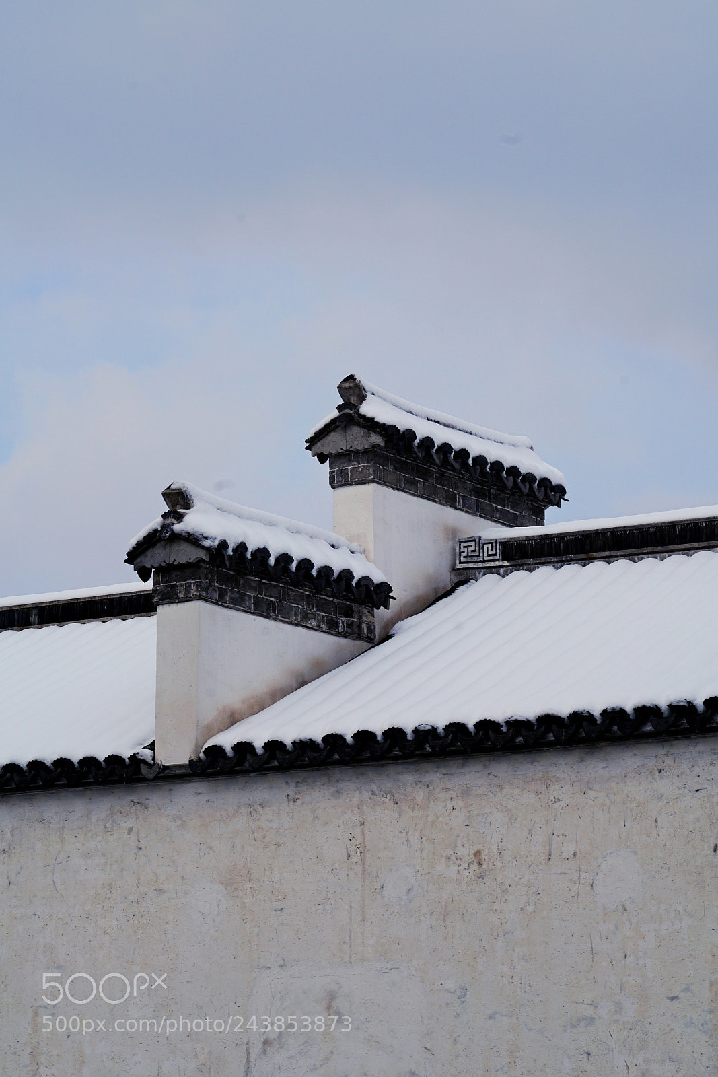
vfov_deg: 18.9
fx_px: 3230
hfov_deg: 12.7
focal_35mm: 108
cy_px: 538
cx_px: 359
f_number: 10
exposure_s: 1/500
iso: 200
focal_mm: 108
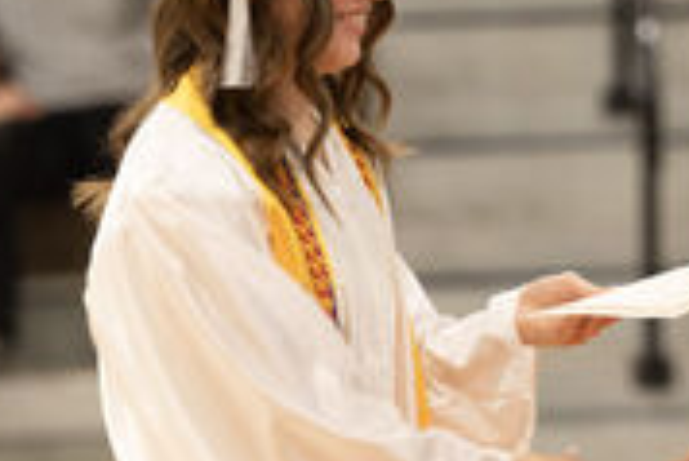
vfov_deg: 3.3
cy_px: 271
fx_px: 7930
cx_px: 451
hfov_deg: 5.0
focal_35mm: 414
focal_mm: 120
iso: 1600
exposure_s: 1/100
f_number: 2.8
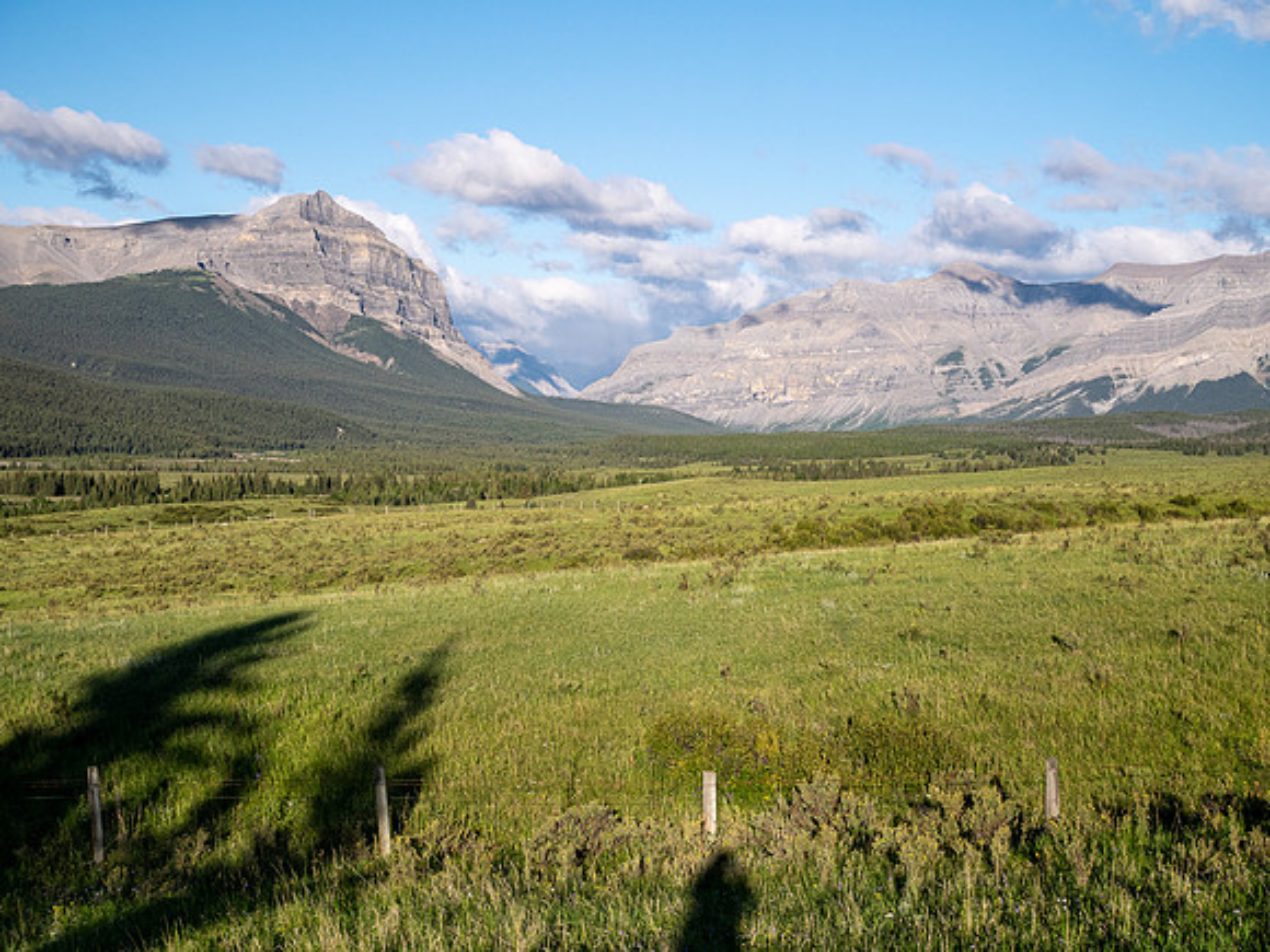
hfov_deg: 32.2
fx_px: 2201
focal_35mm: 60
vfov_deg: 24.4
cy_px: 476
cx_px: 635
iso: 200
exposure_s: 1/250
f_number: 8
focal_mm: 30
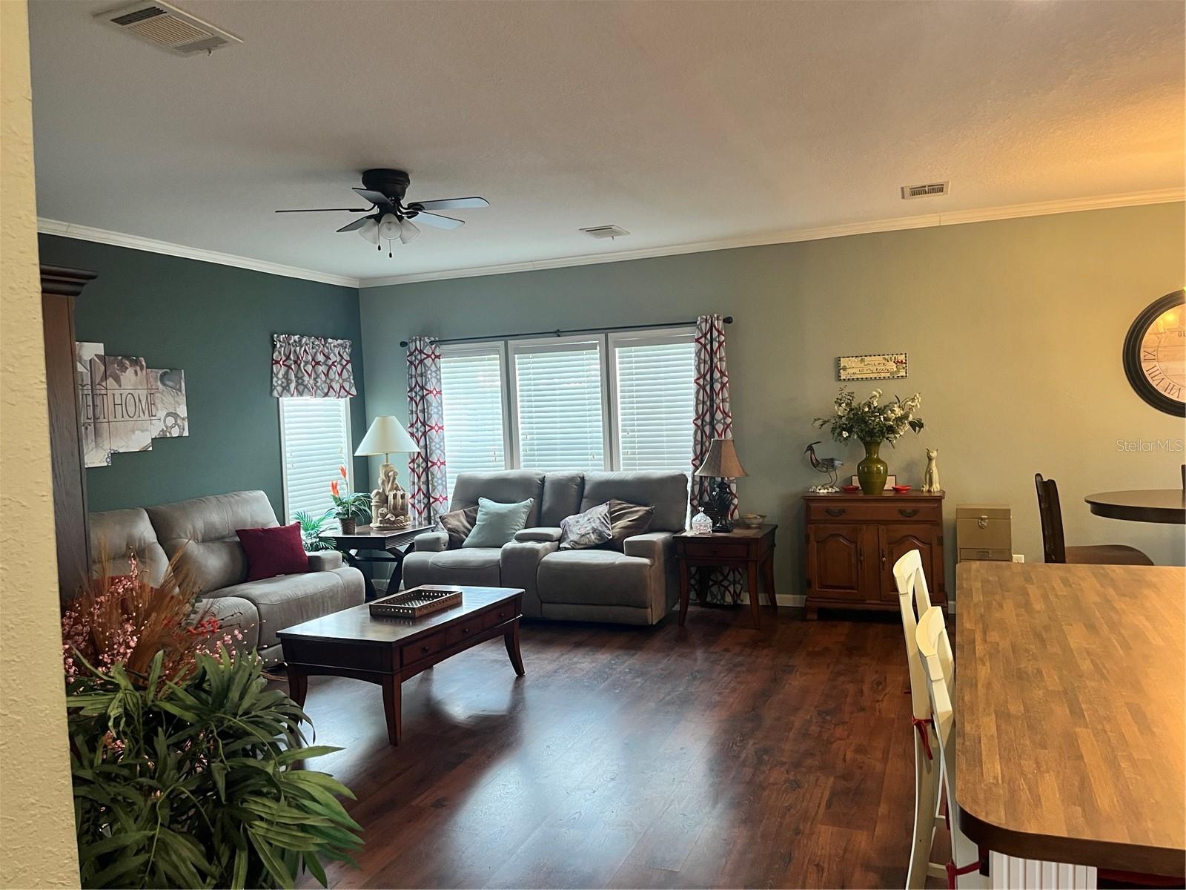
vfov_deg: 53.1
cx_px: 593
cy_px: 445
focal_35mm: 26
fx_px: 891
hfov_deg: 67.3
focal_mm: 5.1
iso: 160
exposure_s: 1/60
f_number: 1.6
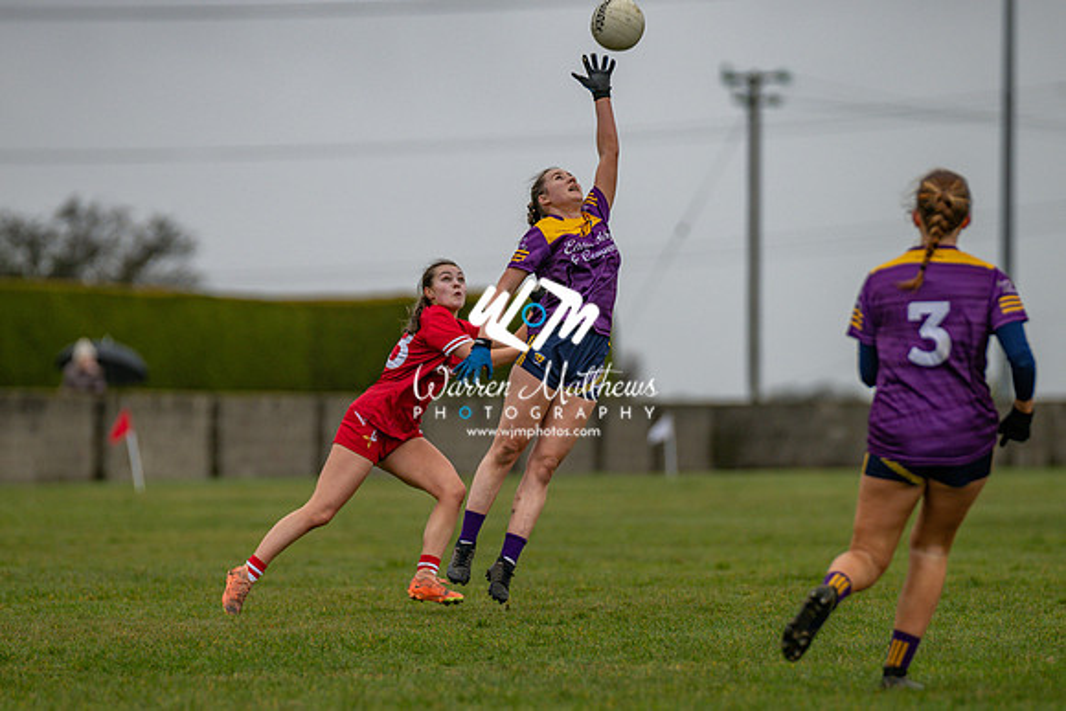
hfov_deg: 5.8
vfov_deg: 3.9
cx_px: 533
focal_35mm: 355
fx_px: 10516
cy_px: 486
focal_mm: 250
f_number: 2.8
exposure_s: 1/1000
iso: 250
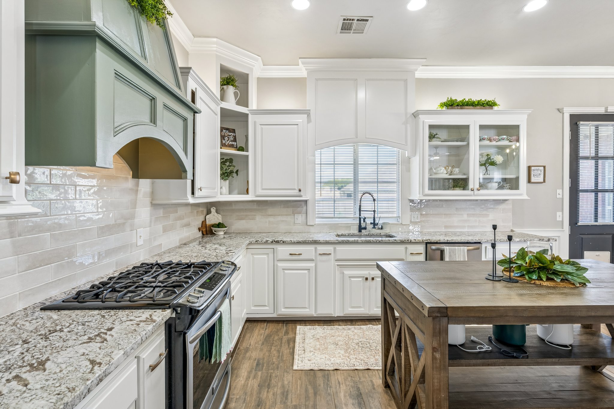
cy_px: 204
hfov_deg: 96.7
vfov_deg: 73.7
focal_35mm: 16
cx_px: 307
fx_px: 273
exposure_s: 1/6
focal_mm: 16
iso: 200
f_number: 8
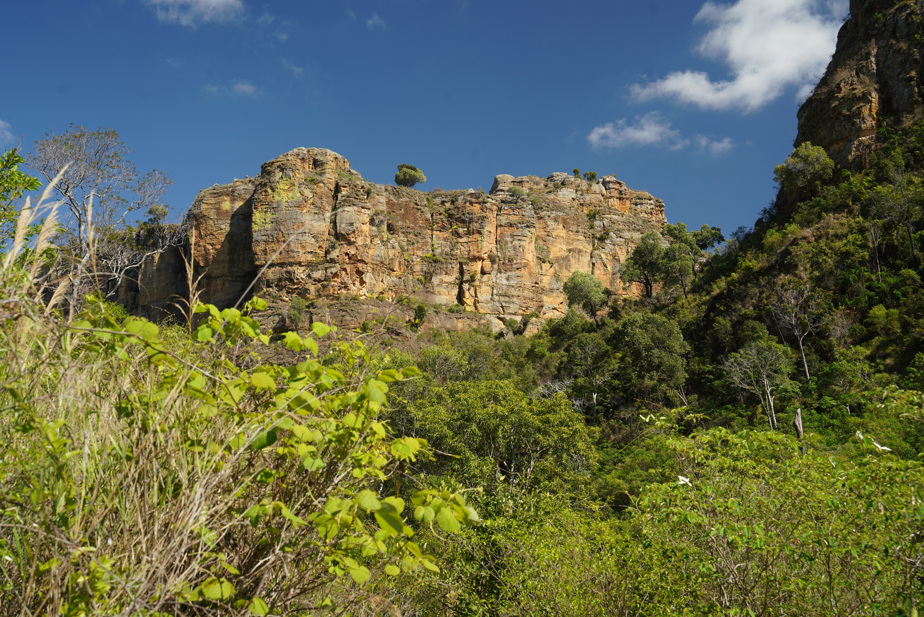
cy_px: 308
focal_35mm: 47
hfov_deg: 41.9
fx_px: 1207
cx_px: 462
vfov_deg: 28.7
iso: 100
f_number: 9
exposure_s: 1/60
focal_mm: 47
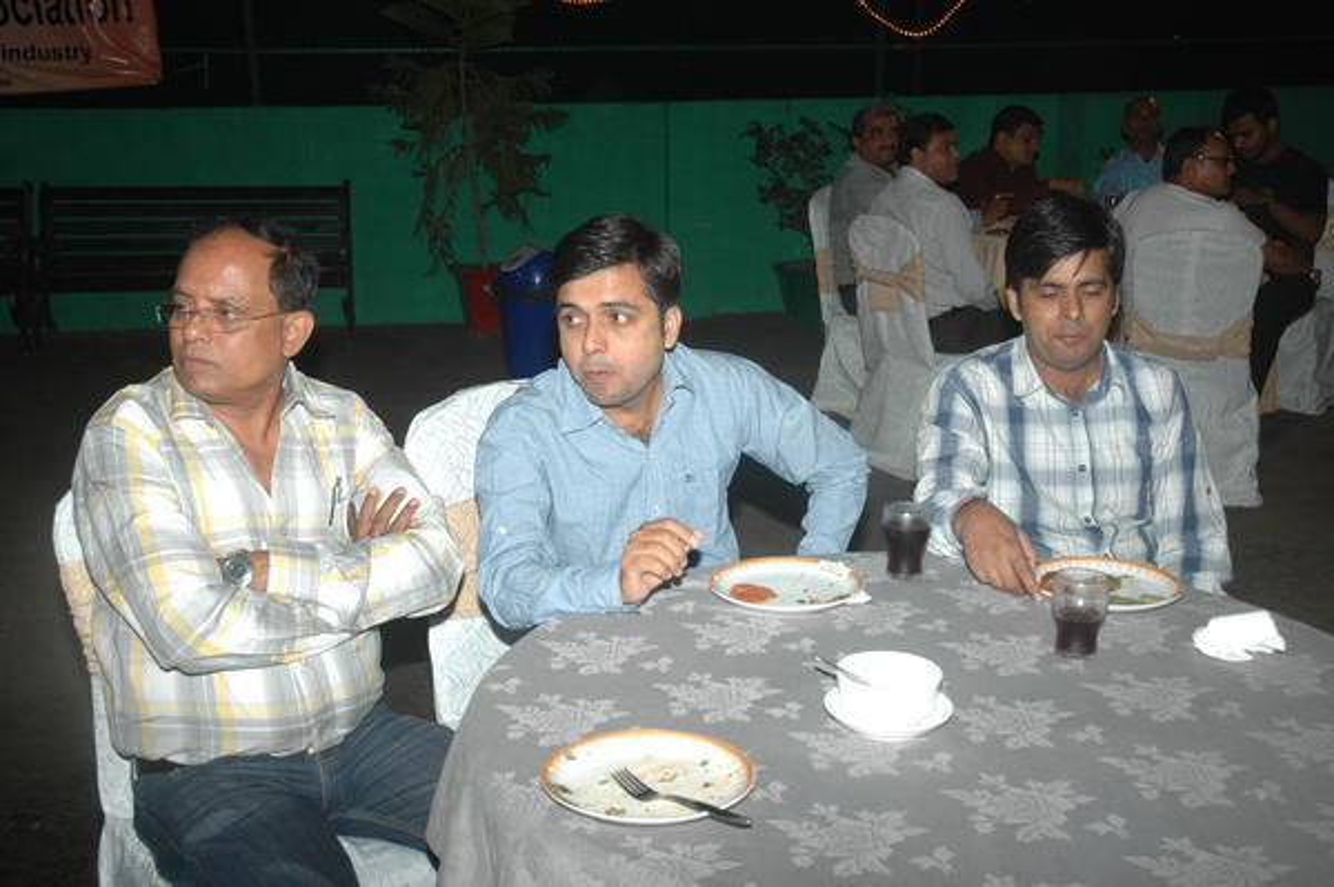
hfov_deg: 45.0
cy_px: 444
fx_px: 1611
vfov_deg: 30.8
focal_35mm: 44
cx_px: 667
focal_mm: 29
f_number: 4.5
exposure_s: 1/60
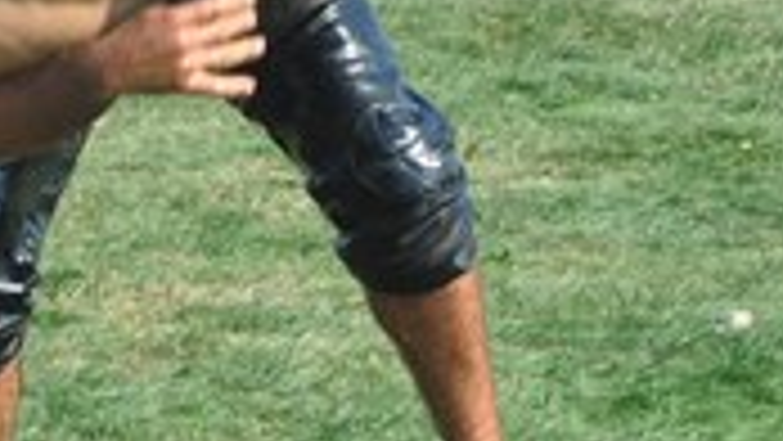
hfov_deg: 7.1
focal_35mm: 300
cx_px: -72
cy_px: -25
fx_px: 6235
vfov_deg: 4.0
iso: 200
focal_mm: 45
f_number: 9
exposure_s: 1/320
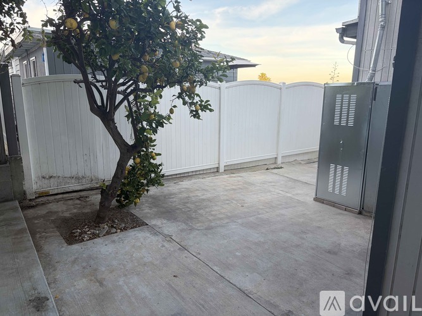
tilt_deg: -12.9
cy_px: 158
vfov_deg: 53.0
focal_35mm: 26
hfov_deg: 67.3
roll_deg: -0.5
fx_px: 317
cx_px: 211
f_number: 1.6
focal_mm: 5.96
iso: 50
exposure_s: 1/196
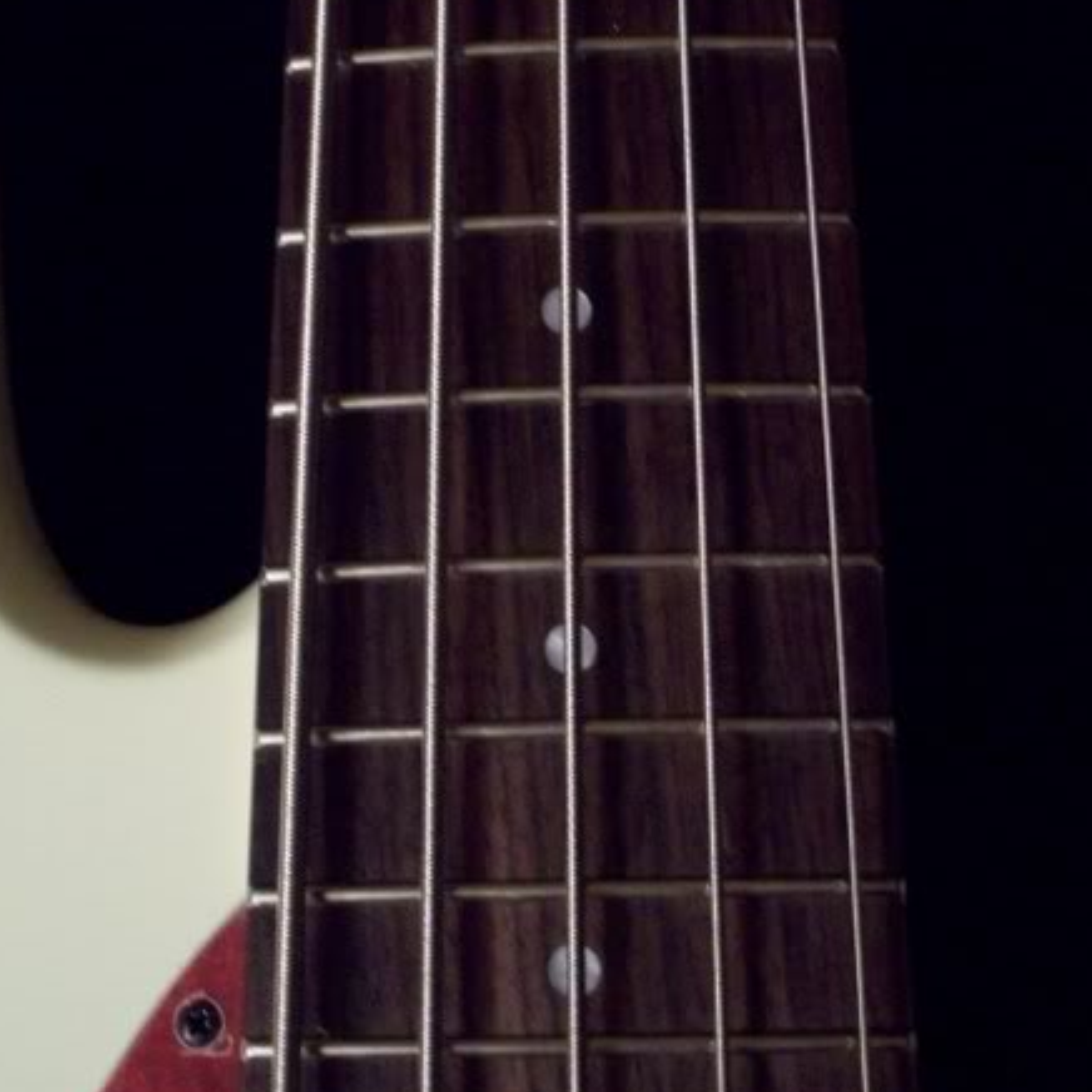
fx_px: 2141
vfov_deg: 28.4
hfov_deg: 28.6
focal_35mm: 60
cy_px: 366
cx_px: 536
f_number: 2.8
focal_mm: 6.2
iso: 200
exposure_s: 1/8
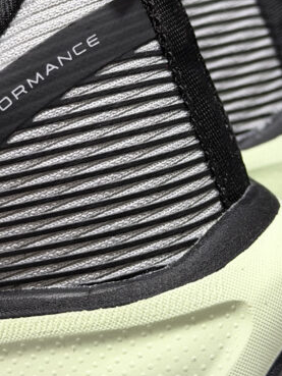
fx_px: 1129
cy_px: 135
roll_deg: +8.8
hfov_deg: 14.2
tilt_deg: -14.2
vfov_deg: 18.9
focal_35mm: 104
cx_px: 110
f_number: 1.78
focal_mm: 6.76
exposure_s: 1/40
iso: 500
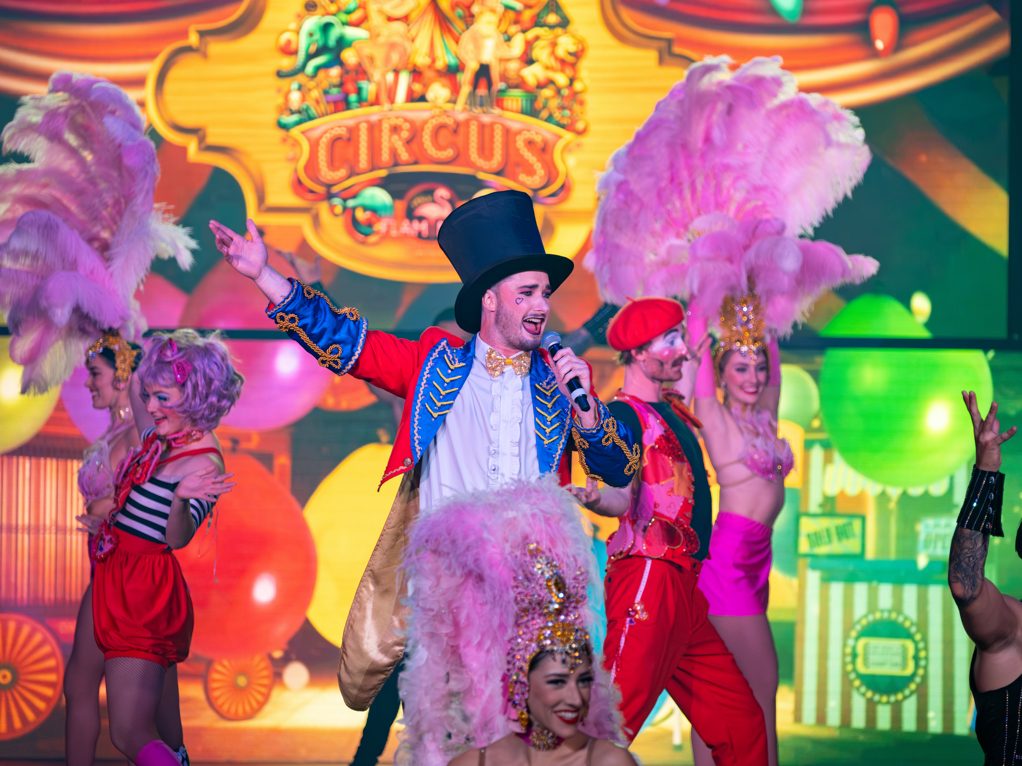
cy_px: 381
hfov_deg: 11.4
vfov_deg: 8.6
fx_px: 5108
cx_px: 518
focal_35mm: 173
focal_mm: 106
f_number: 2.8
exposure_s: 1/320
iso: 1000
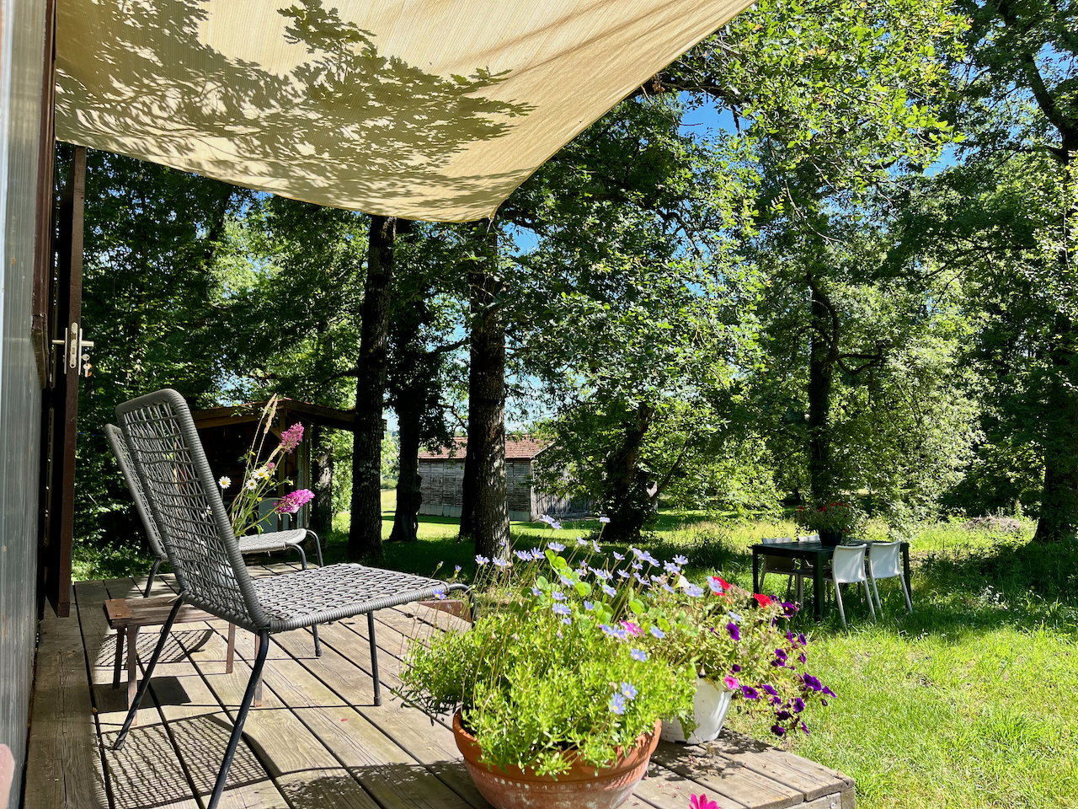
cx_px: 539
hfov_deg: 67.3
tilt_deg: +2.8
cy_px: 404
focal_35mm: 26
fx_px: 810
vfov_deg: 53.1
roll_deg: +0.6
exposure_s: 1/951
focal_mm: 5.1
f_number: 1.6
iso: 50
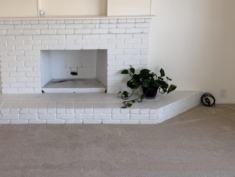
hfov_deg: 41.3
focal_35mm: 45
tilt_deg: -10.9
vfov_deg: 31.8
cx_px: 71
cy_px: 51
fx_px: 306
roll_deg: +1.1
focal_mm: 6.76
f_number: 1.78
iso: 50
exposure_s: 1/121
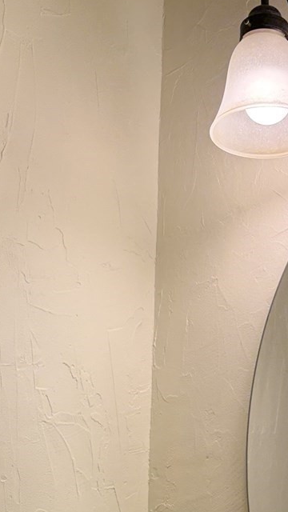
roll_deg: -2.2
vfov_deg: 27.4
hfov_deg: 17.5
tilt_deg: -0.3
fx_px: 923
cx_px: 263
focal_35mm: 68
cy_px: 607
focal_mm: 5.96
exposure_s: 1/214
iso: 50
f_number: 1.6
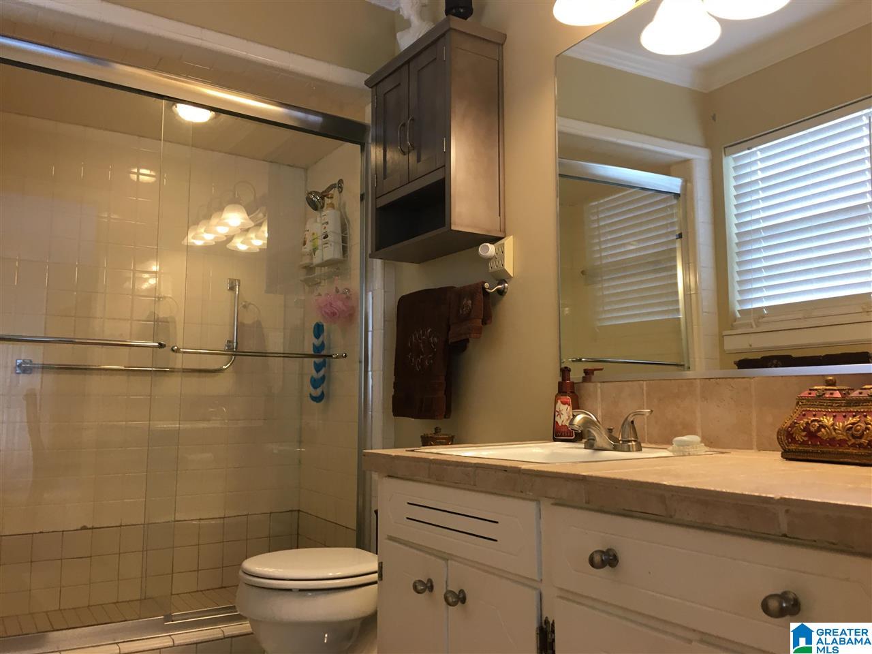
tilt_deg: +6.4
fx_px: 731
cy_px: 327
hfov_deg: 61.7
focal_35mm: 29
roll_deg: -0.2
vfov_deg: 48.2
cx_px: 436
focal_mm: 4.15
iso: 32
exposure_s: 1/30
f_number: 2.2
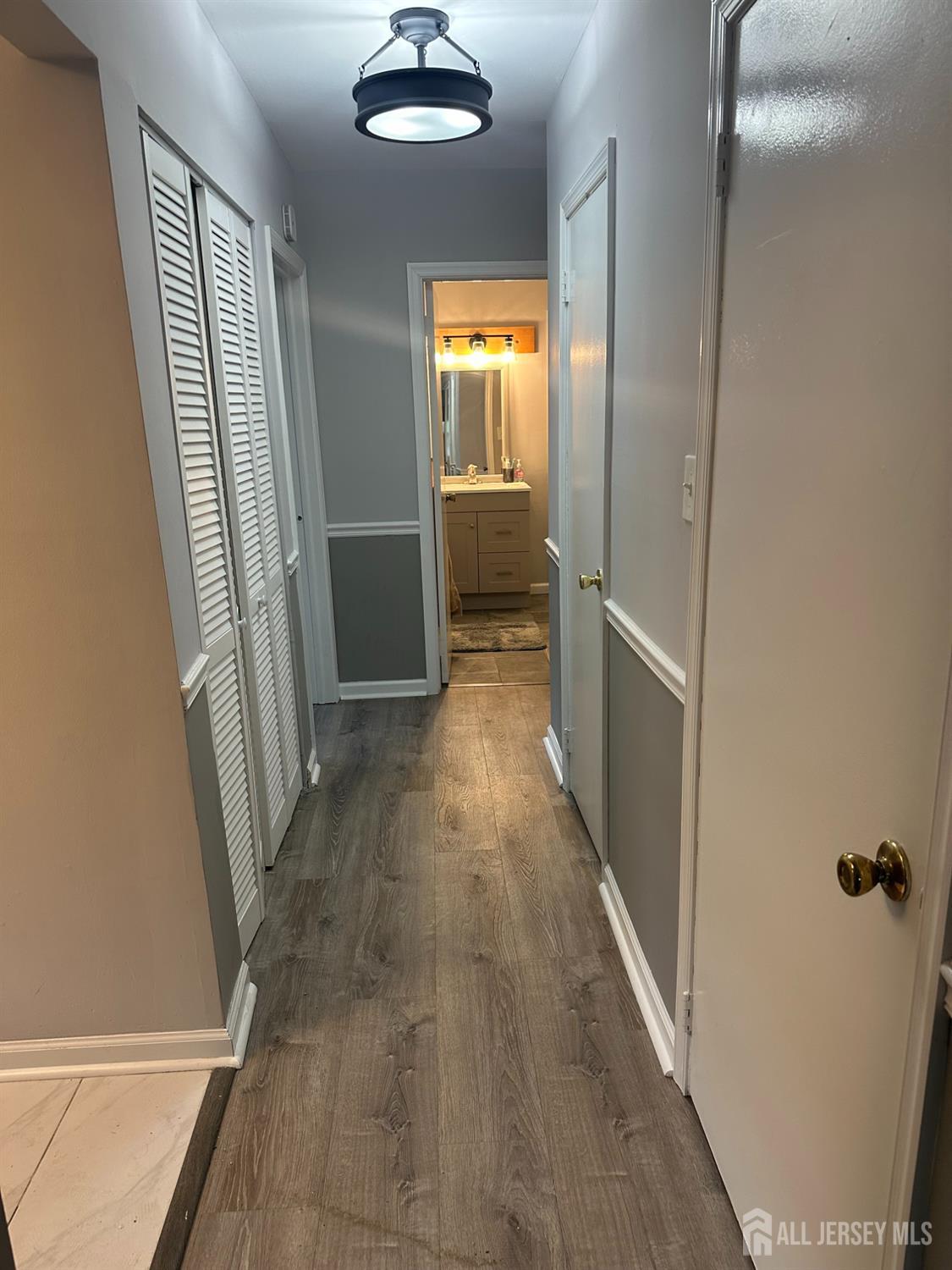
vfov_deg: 71.6
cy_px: 635
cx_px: 476
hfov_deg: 56.8
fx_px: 880
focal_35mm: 24
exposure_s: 1/120
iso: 200
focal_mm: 6.86
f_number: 1.78
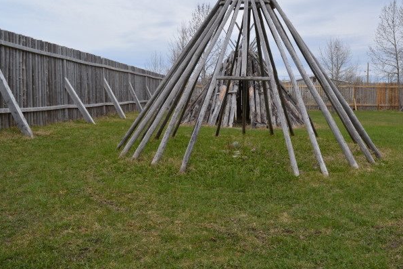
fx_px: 380
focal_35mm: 34
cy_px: 102
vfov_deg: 38.6
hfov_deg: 55.6
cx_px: 228
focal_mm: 18
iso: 100
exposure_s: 1/320
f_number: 8
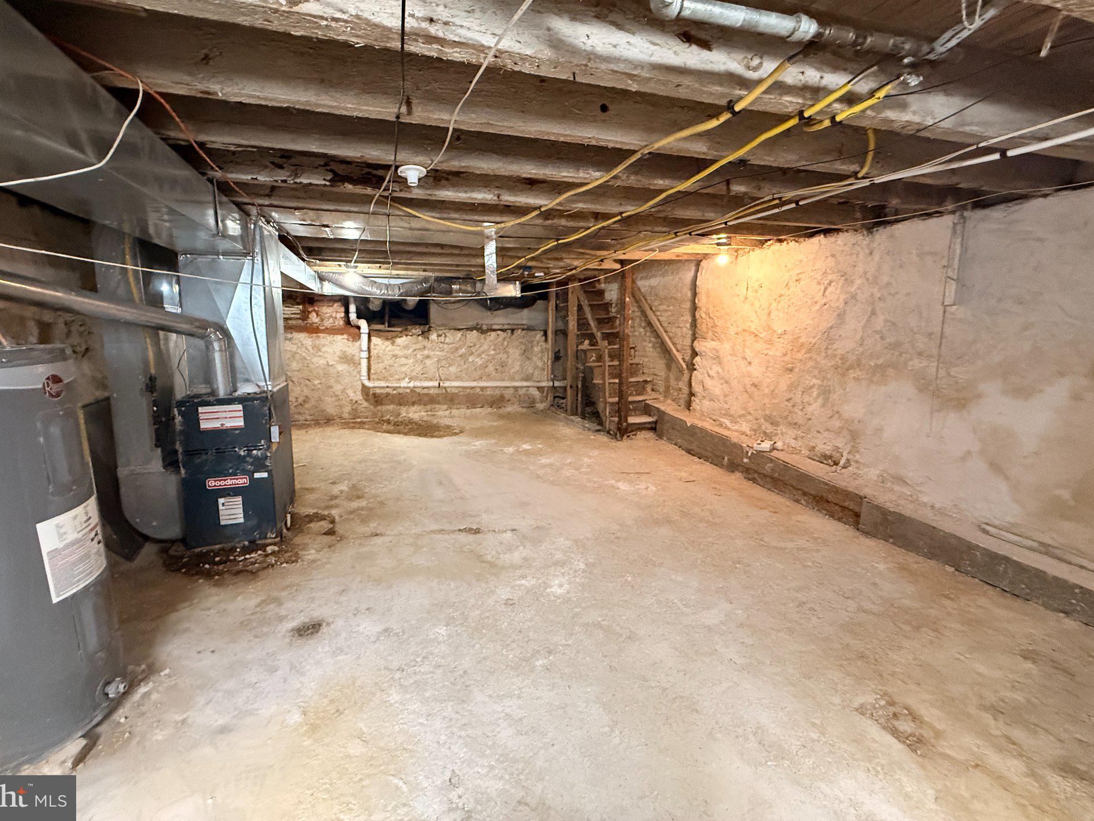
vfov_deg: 81.7
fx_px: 474
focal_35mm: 15
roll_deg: +0.0
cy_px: 382
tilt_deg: -6.2
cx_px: 519
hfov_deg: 98.1
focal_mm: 2.22
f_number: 2.2
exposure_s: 1/60
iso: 1000
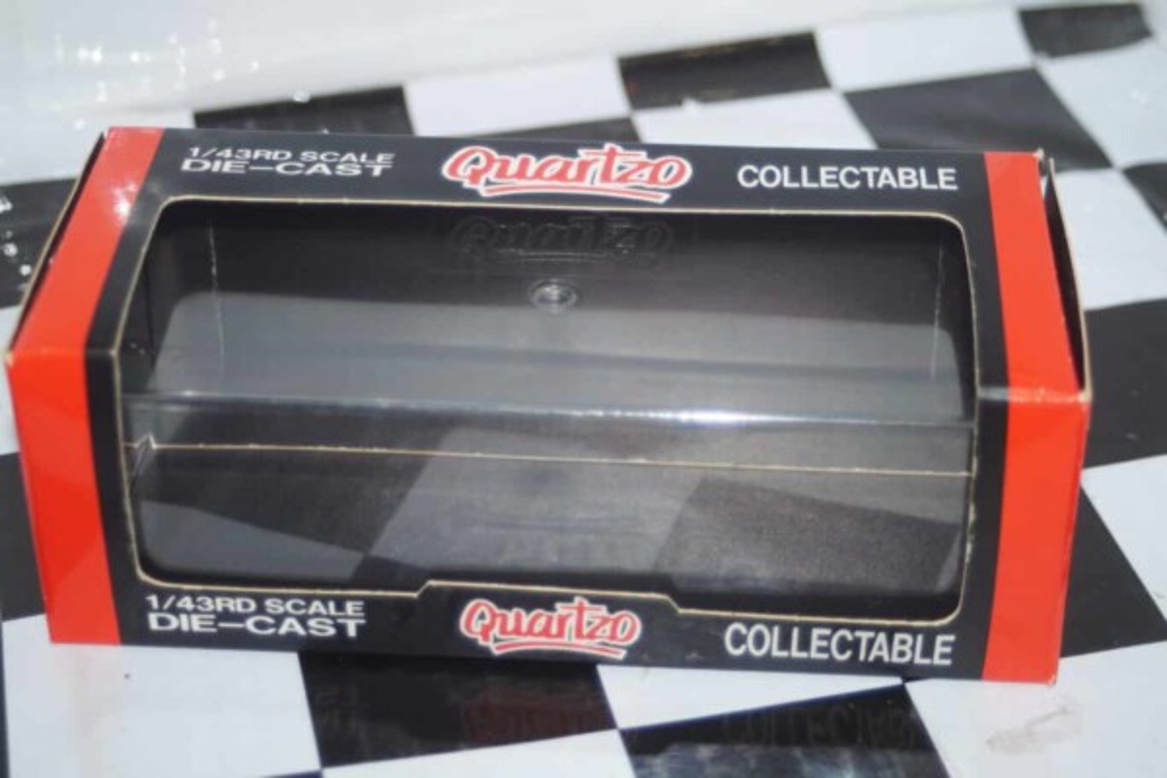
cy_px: 389
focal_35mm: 82
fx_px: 2674
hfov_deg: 24.6
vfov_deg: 16.6
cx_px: 584
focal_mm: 55
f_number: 5
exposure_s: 1/60
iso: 200
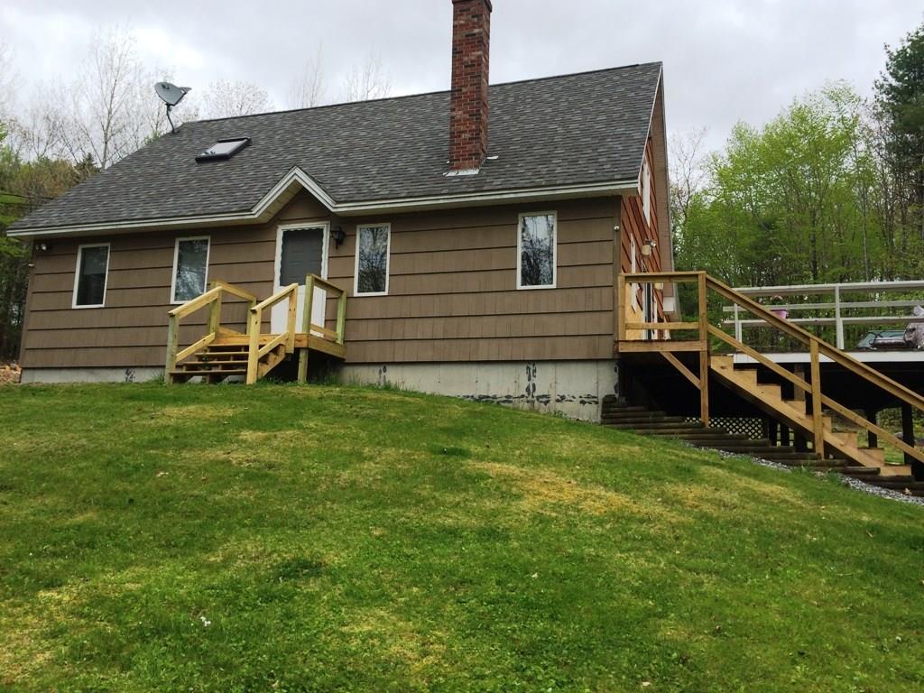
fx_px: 774
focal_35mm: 29
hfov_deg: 61.7
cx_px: 462
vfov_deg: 48.2
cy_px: 346
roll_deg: -2.1
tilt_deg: +9.3
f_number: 2.2
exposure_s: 1/1282
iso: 32
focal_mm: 4.15
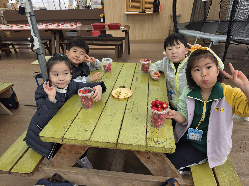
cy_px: 93
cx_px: 124
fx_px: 165
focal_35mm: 23
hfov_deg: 73.9
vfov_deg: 58.9
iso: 25
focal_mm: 6.5
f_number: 1.4
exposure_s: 1/120
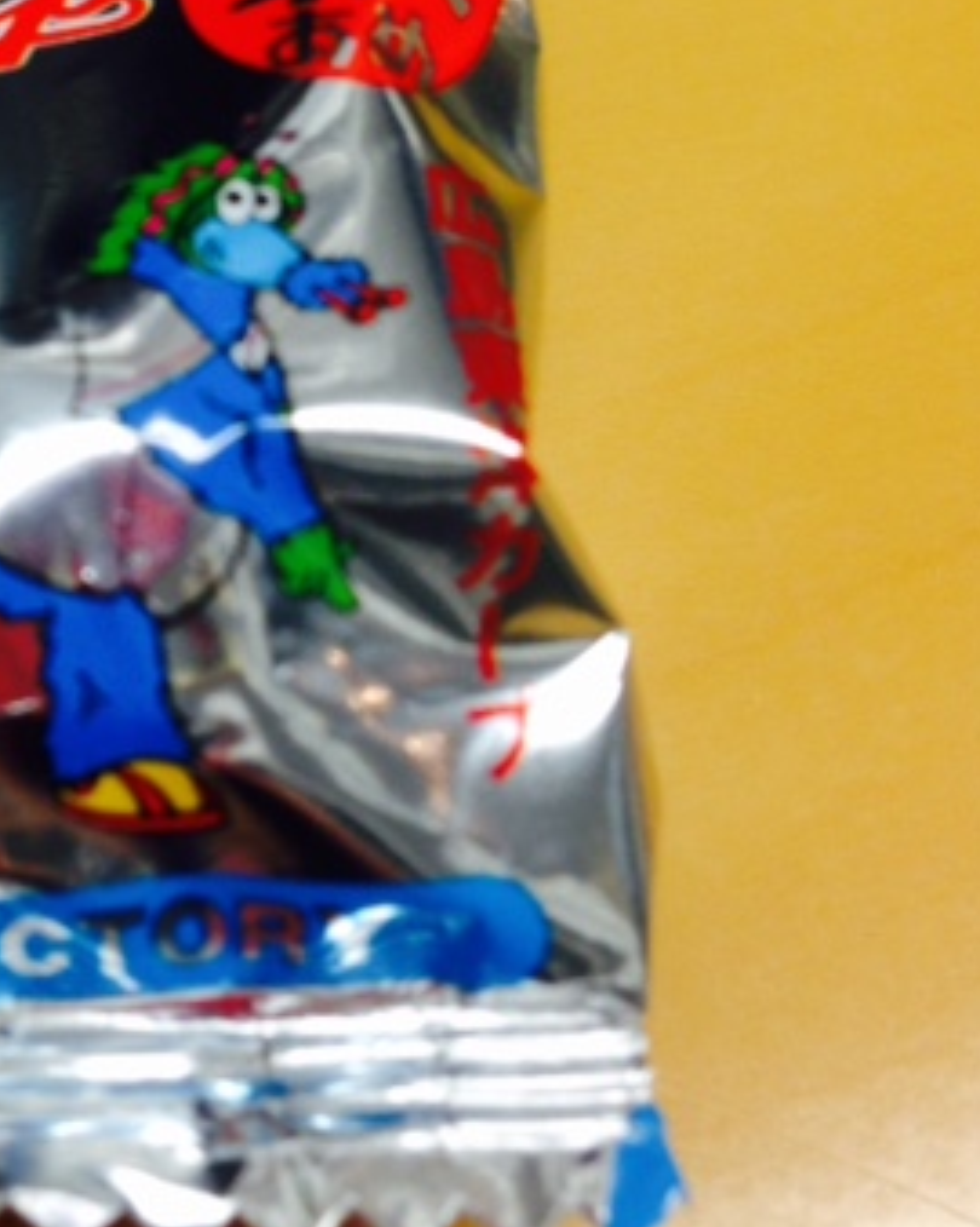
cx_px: 131
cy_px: 392
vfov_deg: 30.7
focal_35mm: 61
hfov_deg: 24.4
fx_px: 2214
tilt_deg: -61.9
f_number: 2.4
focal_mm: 4.12
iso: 50
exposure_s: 1/40
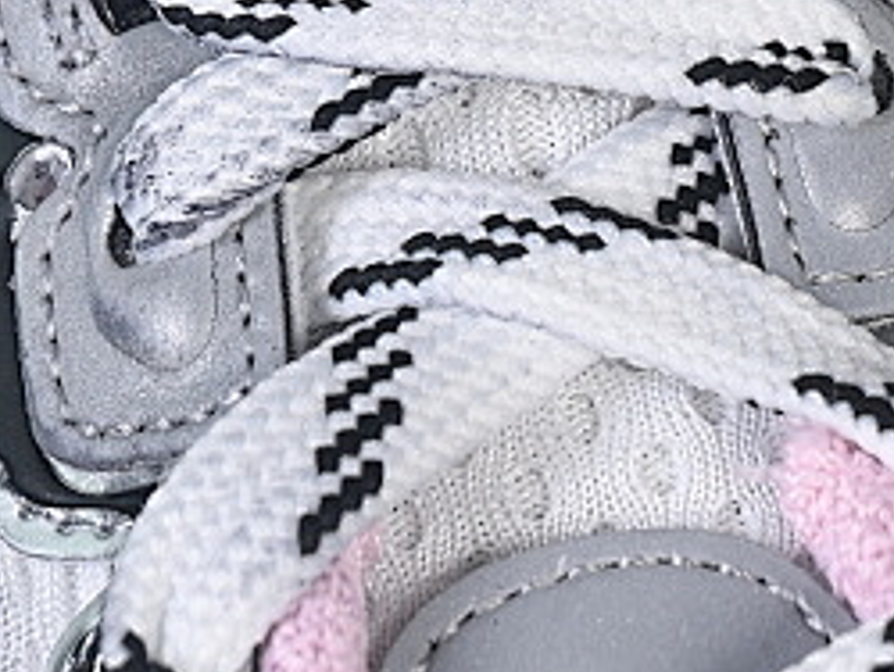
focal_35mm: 311
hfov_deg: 6.4
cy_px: -440
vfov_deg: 4.7
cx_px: 401
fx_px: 8040
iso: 160
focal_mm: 50
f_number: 7.1
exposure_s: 1/80
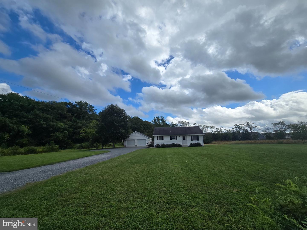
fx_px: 115
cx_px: 154
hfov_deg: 106.2
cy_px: 115
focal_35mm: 13
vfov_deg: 89.9
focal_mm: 2.2
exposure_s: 1/2593
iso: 50
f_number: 2.2
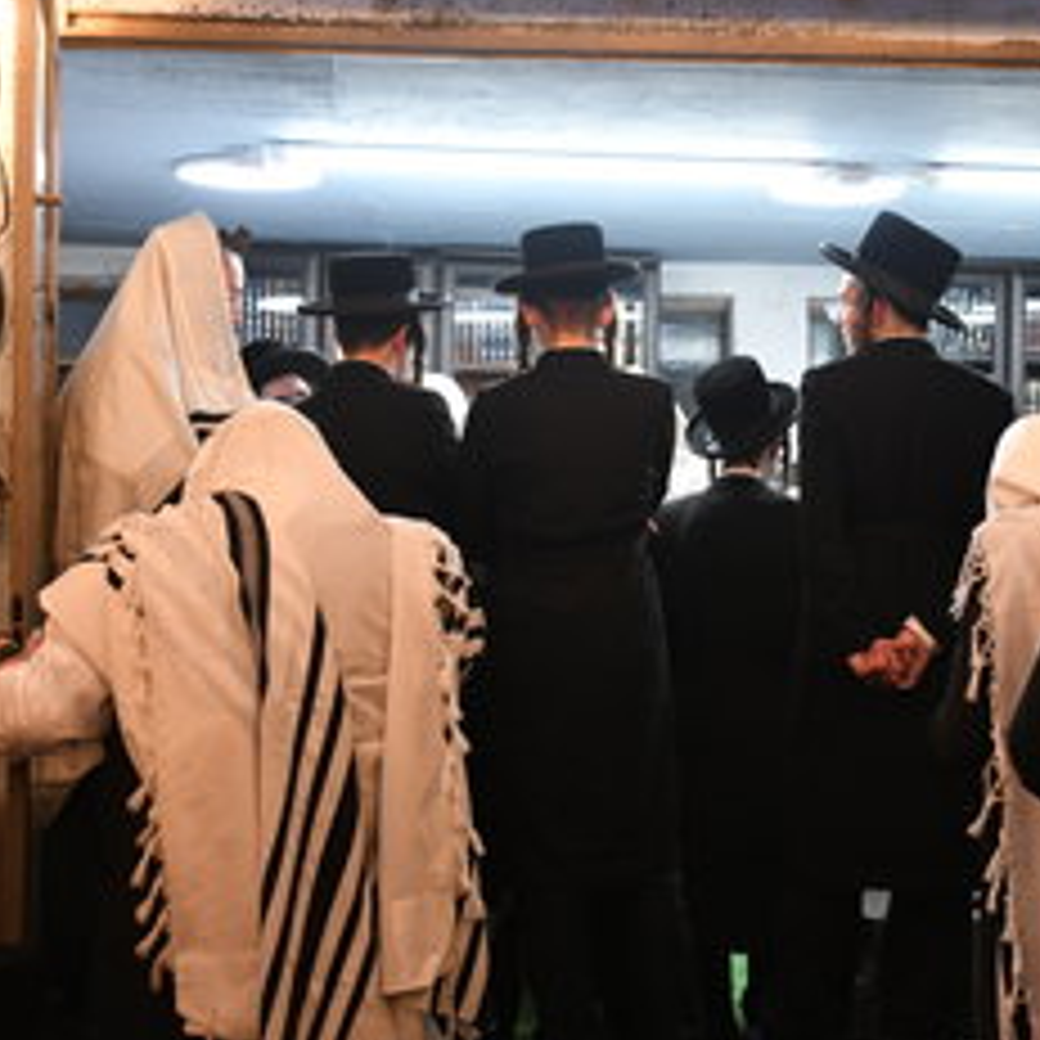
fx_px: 1903
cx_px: 747
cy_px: 493
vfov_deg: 30.6
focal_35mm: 56
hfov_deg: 30.2
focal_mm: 38
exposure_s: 1/100
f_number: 5.6
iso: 2500
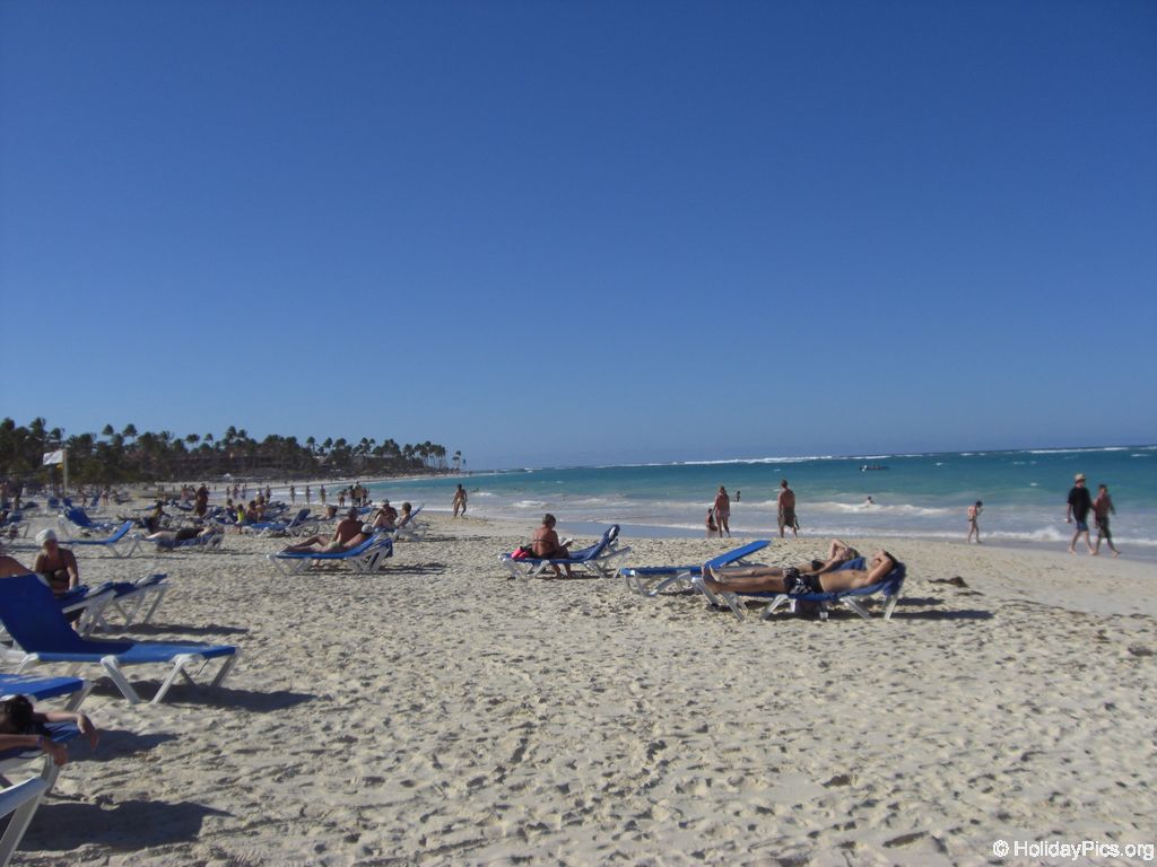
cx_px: 578
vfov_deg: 37.7
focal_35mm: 38
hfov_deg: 49.0
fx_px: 1270
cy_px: 434
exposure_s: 1/320
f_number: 8
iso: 64
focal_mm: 6.2
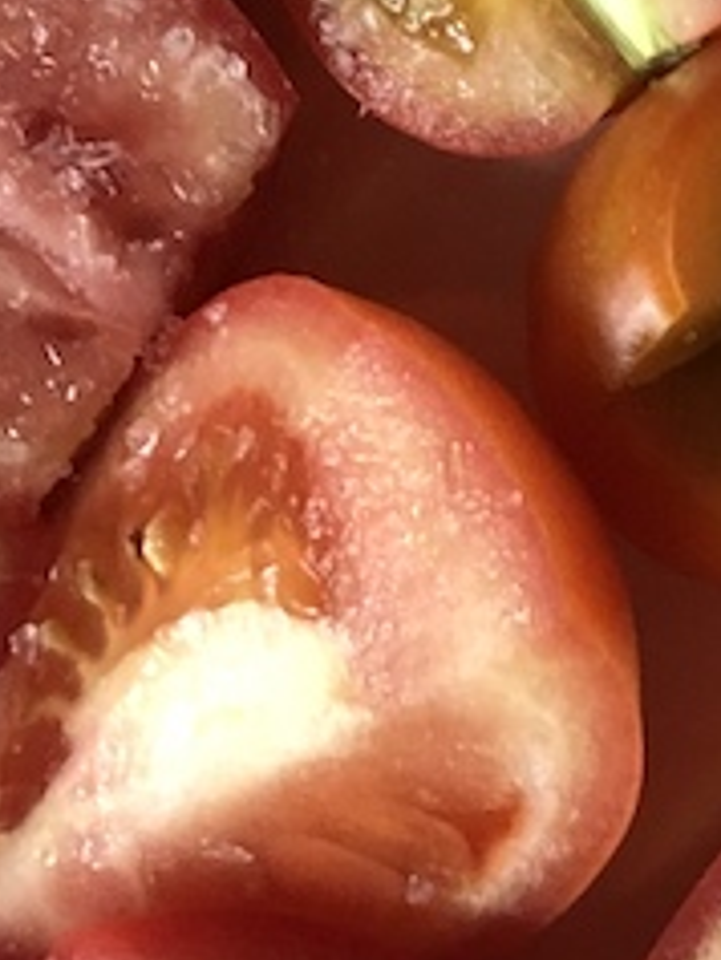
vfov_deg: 10.9
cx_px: 1485
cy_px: -243
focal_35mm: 177
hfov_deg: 8.0
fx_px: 4911
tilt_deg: -81.9
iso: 40
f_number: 1.8
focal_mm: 3.99
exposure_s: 1/20
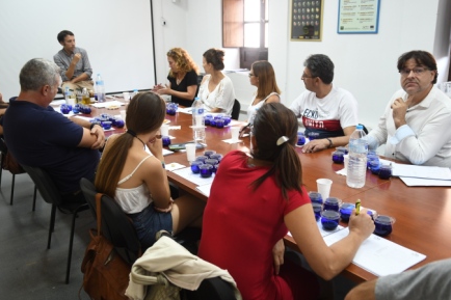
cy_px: 147
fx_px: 388
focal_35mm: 31
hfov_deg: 60.3
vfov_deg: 42.3
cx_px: 226
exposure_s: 1/100
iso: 800
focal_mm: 20
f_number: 2.8
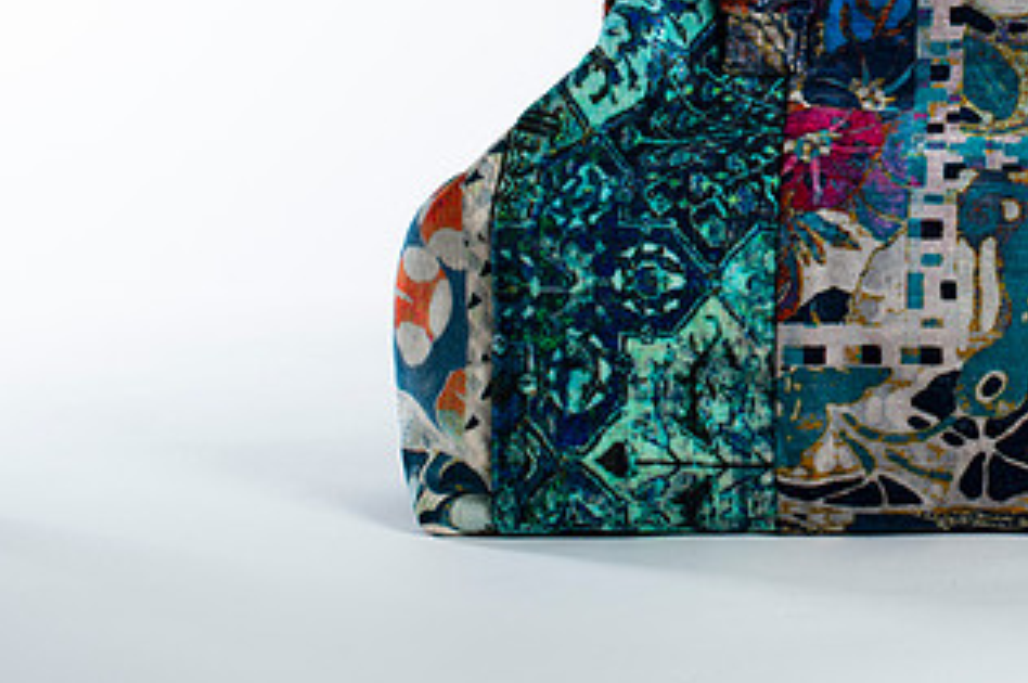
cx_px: 937
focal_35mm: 104
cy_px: 24
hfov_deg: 19.3
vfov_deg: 13.0
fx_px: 2967
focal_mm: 50
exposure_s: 1/200
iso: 200
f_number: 7.1
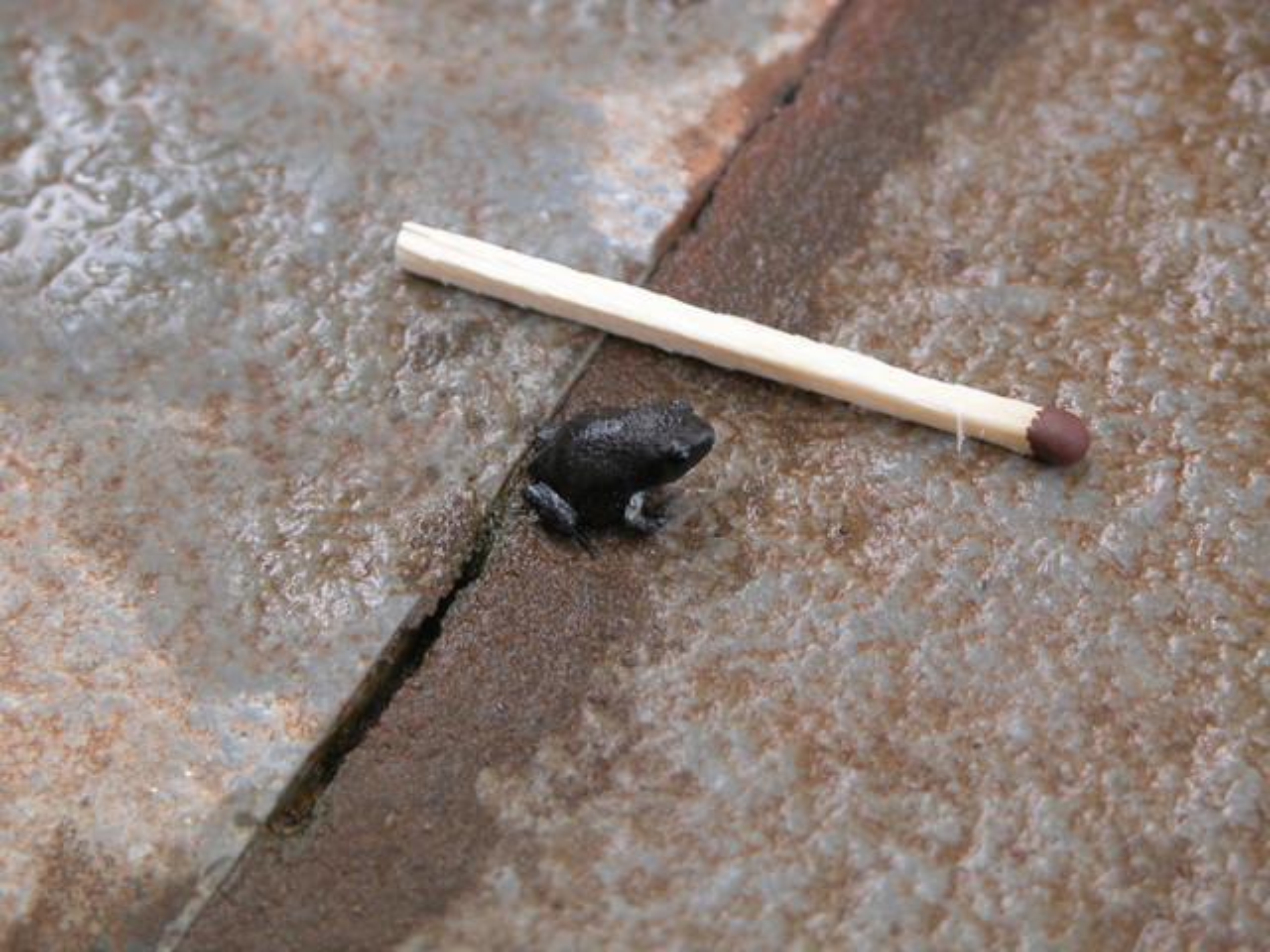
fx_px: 7558
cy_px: 476
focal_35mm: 206
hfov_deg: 9.6
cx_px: 635
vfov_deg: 7.2
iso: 100
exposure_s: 1/204
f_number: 4.6
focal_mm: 52.4
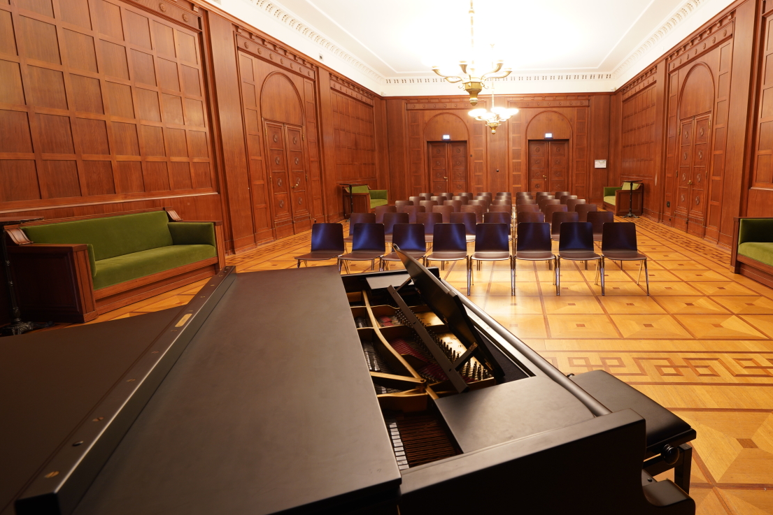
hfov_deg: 84.8
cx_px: 493
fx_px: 408
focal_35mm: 19
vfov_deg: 64.4
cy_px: 234
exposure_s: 1/2.5
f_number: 7.1
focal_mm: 14
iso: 400
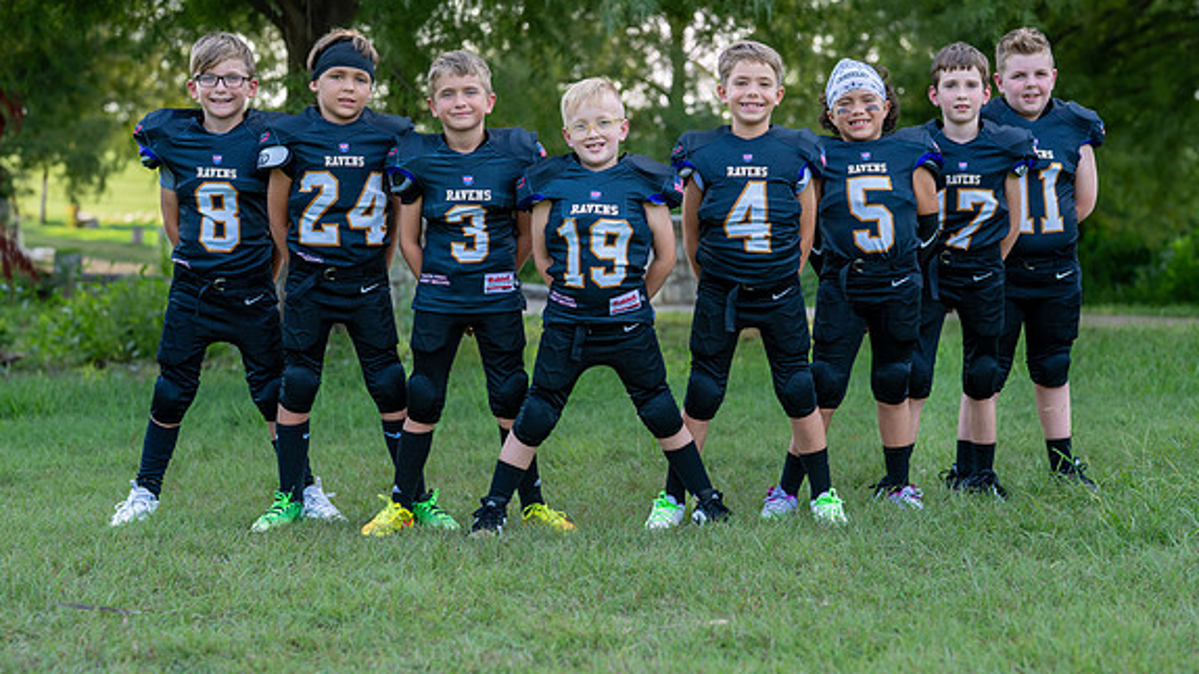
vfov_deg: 17.2
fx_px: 2226
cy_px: 278
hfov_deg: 30.1
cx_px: 667
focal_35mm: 70
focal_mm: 50
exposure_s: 1/400
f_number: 2.2
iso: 100
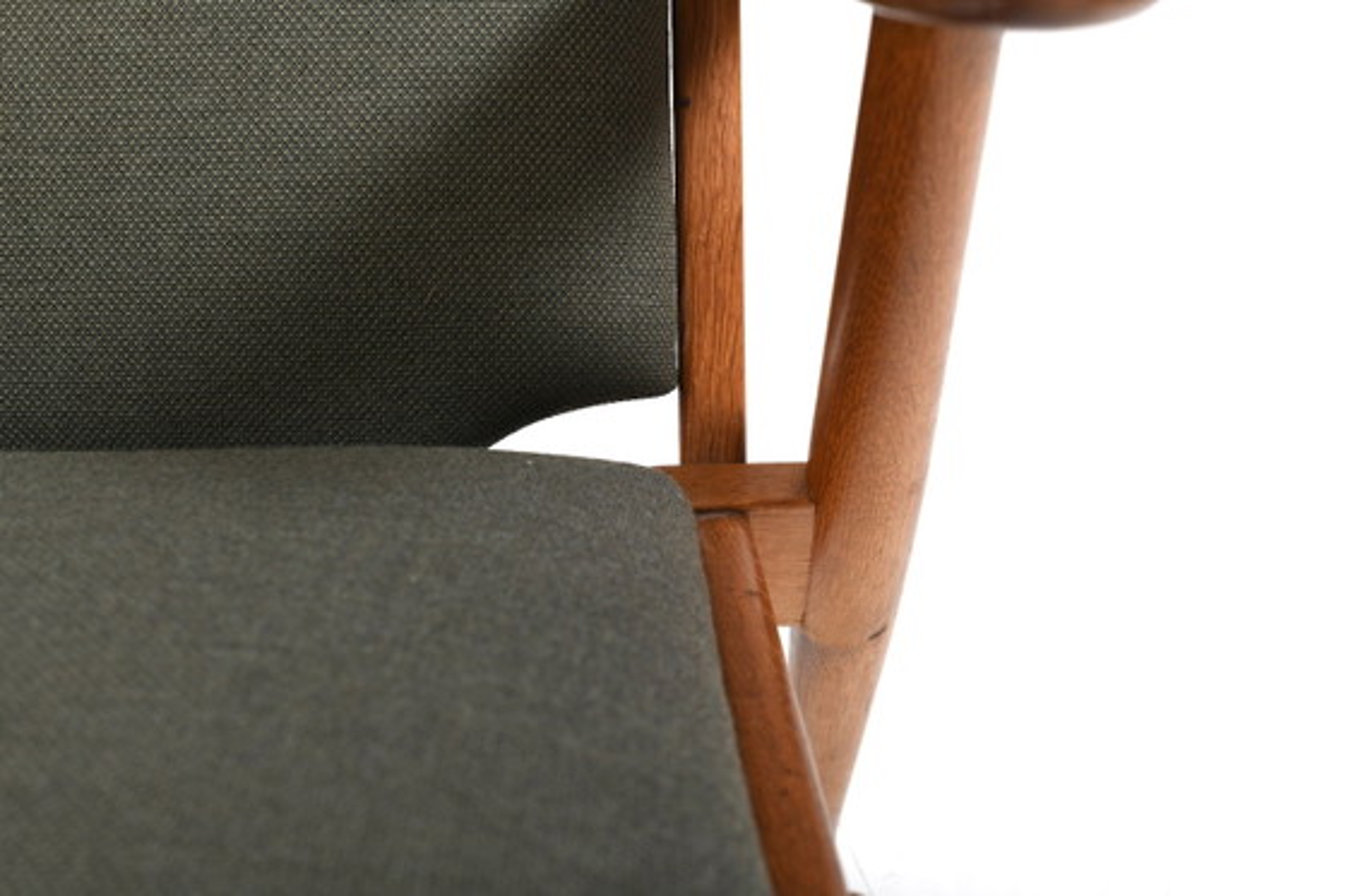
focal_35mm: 50
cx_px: 673
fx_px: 1869
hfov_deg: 39.6
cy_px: 448
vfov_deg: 27.0
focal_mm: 50
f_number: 9
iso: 160
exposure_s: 1/200
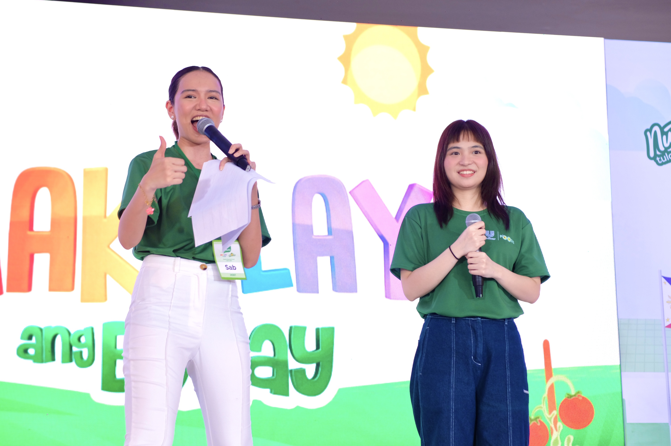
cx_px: 336
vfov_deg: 16.2
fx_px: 1564
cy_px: 223
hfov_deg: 24.2
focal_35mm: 84
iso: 800
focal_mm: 56
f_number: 2.2
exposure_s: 1/250
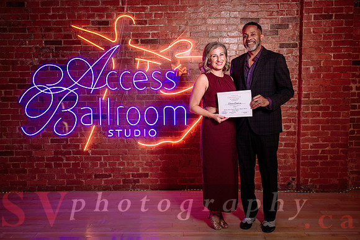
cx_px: 180
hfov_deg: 53.1
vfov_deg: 36.8
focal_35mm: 36
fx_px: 361
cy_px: 120
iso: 500
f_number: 3.2
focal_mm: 35
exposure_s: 1/200
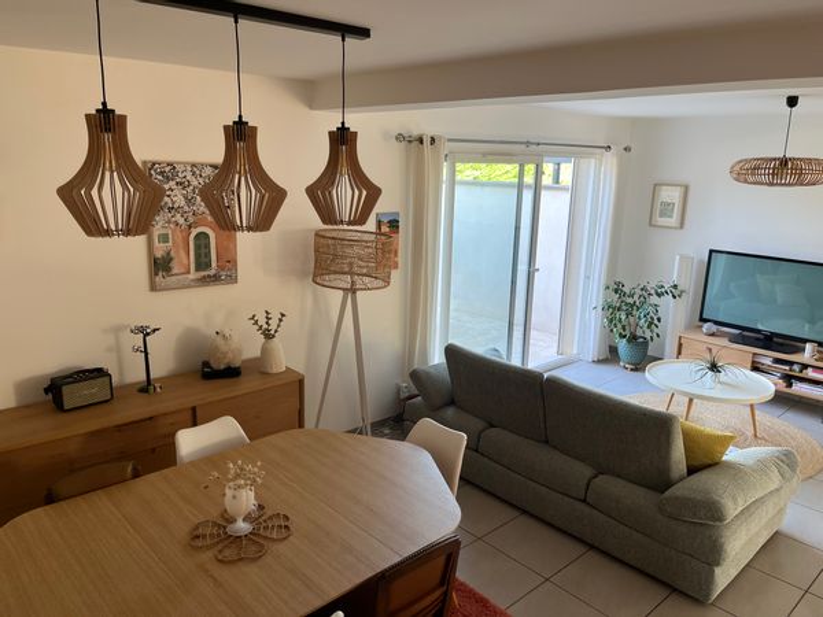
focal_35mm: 26
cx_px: 412
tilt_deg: -13.6
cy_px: 308
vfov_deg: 53.1
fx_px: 618
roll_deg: -1.5
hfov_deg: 67.3
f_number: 1.6
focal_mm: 5.1
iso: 125
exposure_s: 1/121
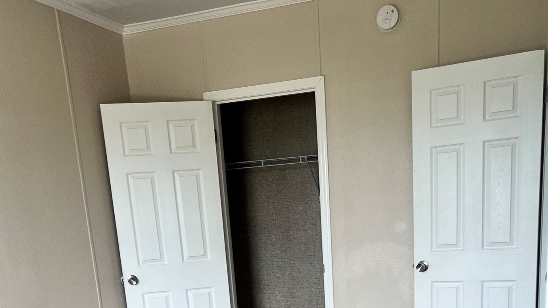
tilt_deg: -10.7
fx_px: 610
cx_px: 286
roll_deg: +6.4
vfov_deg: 25.7
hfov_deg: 48.3
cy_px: 358
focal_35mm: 42
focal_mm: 5.7
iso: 64
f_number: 1.5
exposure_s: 1/121
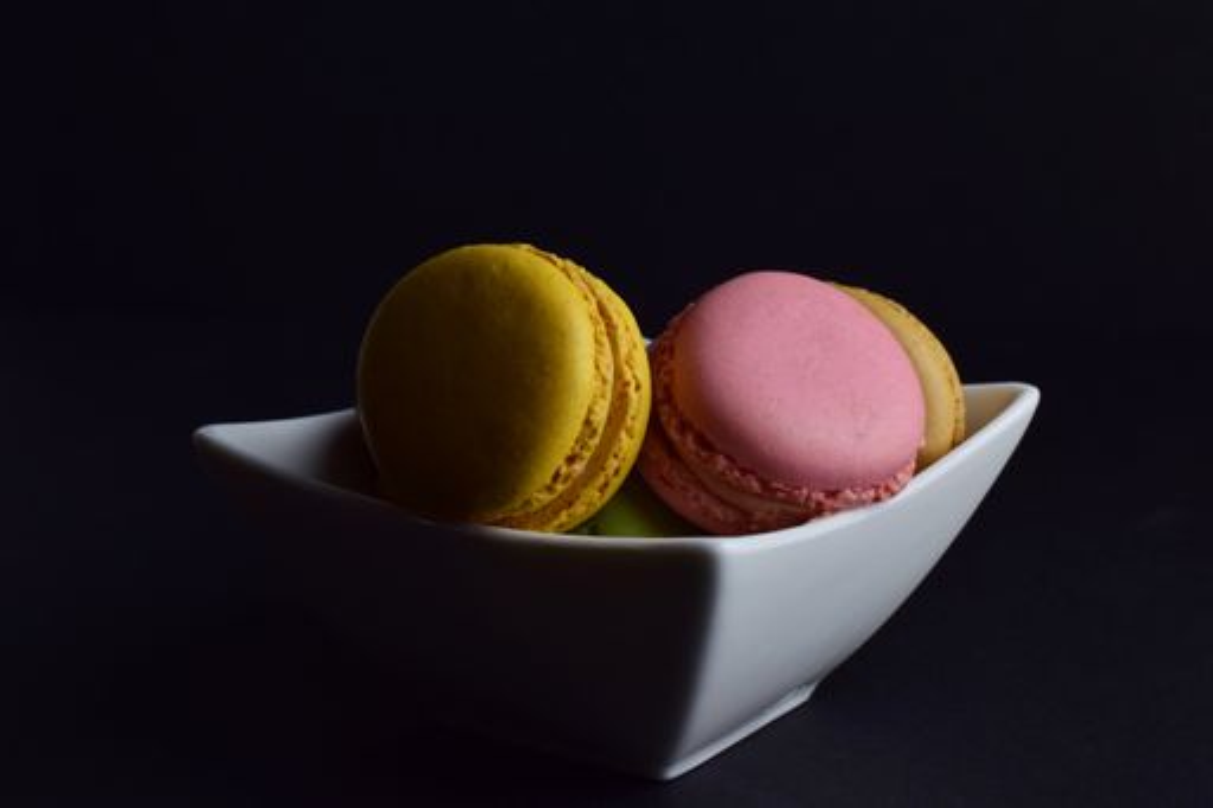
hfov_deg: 27.0
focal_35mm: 75
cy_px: 404
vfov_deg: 18.2
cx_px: 606
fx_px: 2526
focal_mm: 50
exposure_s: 1/10
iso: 100
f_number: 16
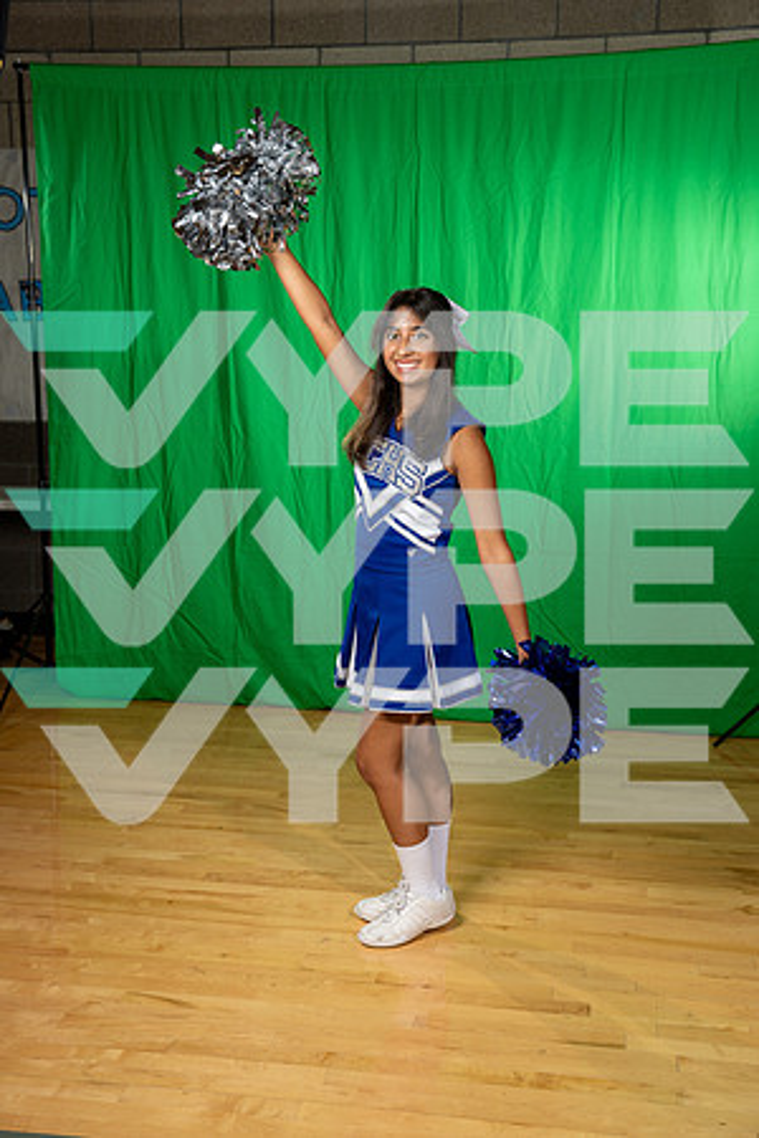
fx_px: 1265
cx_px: 380
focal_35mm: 40
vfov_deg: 48.5
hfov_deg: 33.4
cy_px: 569
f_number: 5
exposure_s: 1/250
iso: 160
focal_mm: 40
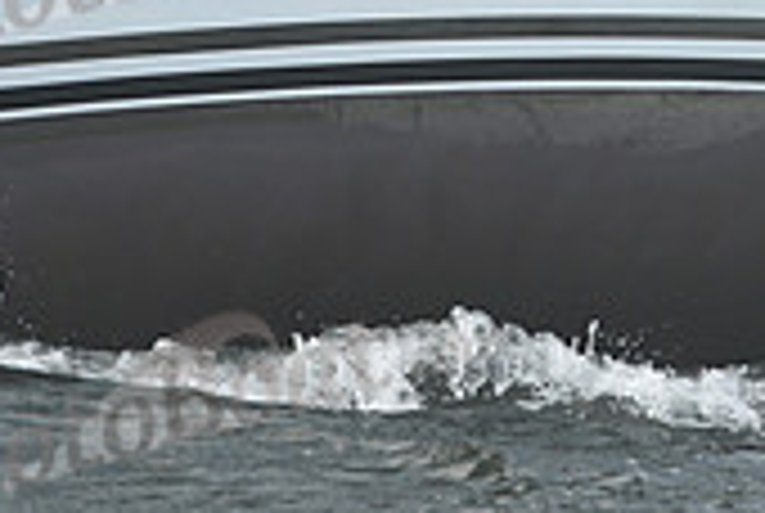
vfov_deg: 2.0
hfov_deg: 3.0
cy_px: -349
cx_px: 742
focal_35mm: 681
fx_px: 14496
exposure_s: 1/640
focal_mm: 200
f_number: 3.2
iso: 250
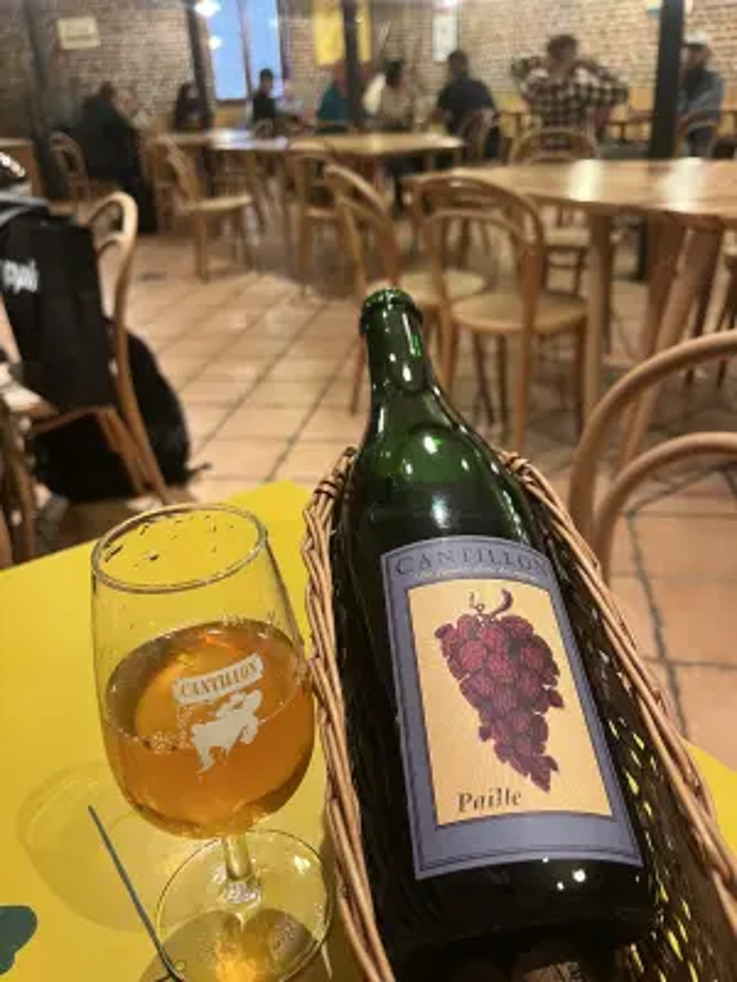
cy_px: 491
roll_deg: +3.4
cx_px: 368
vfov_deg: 67.3
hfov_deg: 53.1
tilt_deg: -27.7
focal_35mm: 26
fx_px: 738
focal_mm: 5.1
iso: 320
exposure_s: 1/50
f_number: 1.6
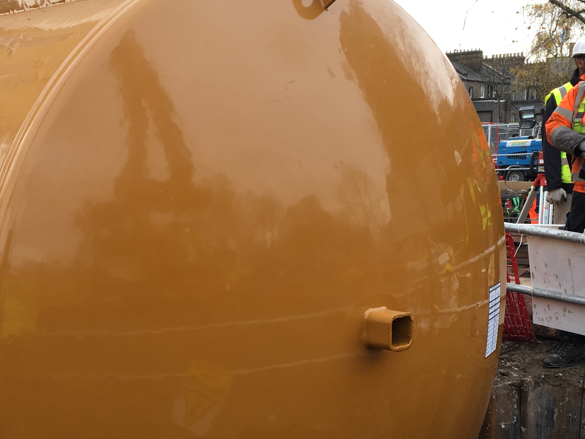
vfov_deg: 24.2
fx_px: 1014
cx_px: 276
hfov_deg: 32.2
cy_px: 315
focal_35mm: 60
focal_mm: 4.15
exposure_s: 1/114
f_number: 2.2
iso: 25
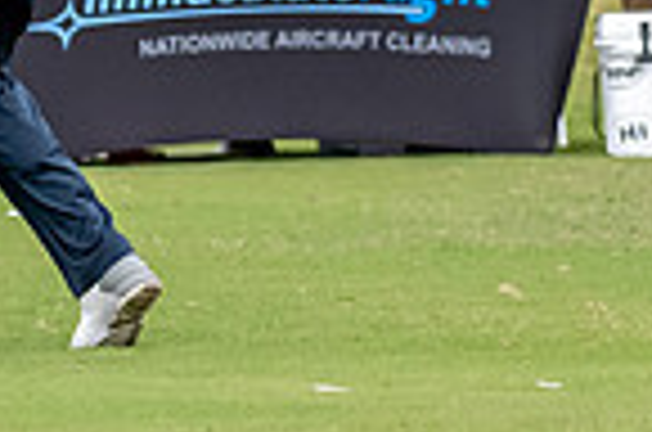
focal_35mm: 1204
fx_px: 21758
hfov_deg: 1.7
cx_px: -103
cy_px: -268
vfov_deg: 1.1
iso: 2200
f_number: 5.6
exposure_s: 1/2000
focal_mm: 200
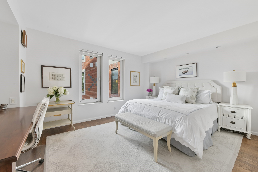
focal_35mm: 14
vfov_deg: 81.2
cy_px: 86
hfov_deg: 104.3
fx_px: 100
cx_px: 129
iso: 640
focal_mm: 14
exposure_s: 1/13
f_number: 9
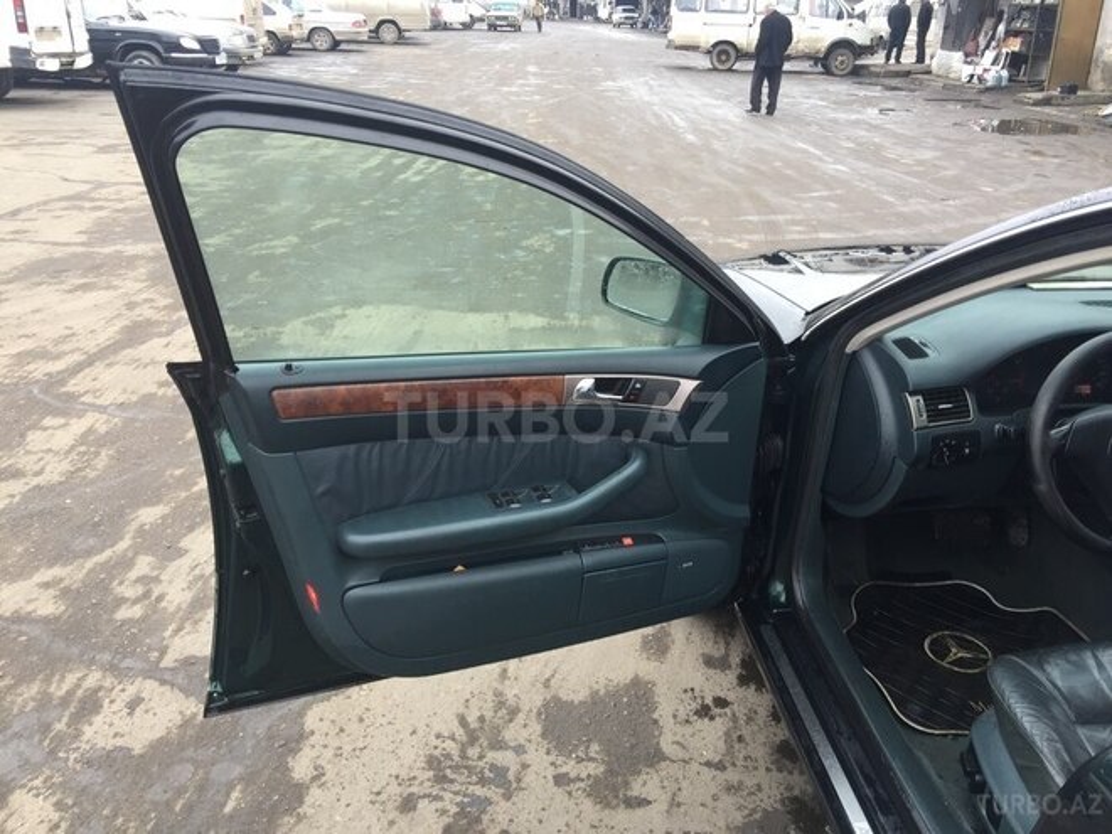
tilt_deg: -20.6
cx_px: 556
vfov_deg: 48.2
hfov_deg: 61.7
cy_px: 417
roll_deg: -1.2
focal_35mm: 29
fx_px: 932
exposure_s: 1/100
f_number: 2.2
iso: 40
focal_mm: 4.15
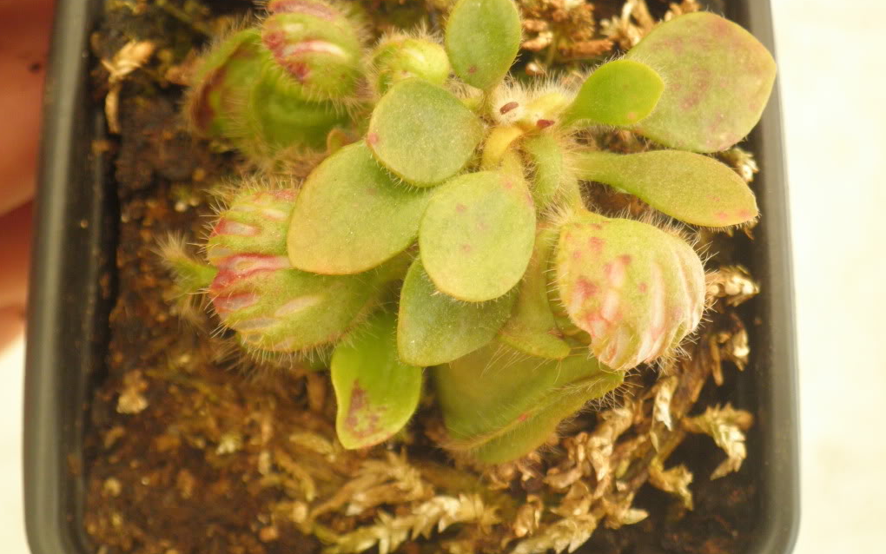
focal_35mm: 50
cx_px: 442
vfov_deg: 25.8
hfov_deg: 40.3
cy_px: 251
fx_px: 1208
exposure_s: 1/250
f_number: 3.4
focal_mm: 8.3
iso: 200
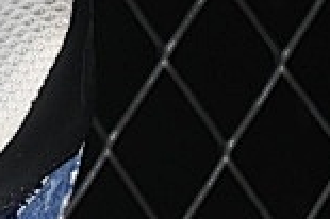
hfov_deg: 3.8
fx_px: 4798
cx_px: -686
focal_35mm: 524
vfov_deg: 2.6
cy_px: 440
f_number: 7.1
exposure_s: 1/60
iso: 160
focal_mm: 50
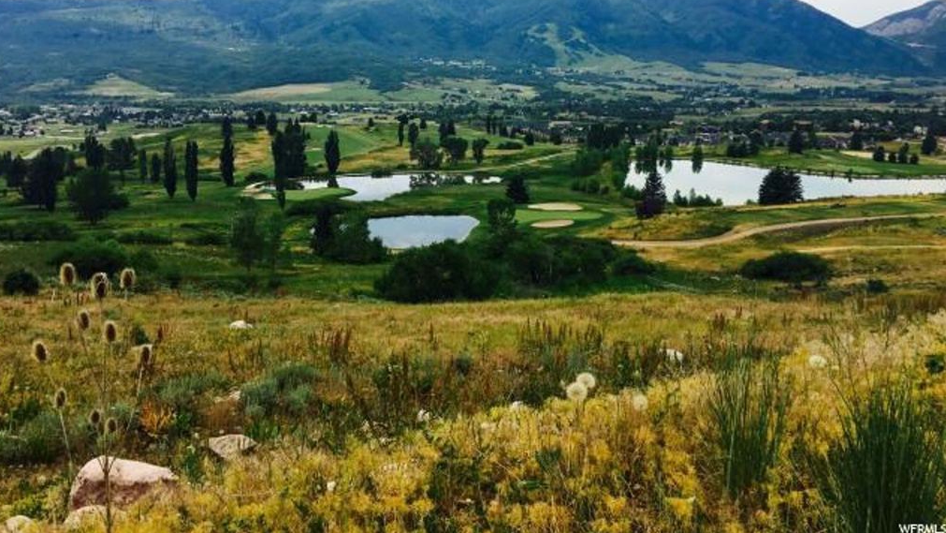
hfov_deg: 61.0
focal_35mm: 32
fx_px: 803
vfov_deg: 36.3
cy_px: 175
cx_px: 468
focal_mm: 4.15
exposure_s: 1/2079
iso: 25
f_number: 2.2
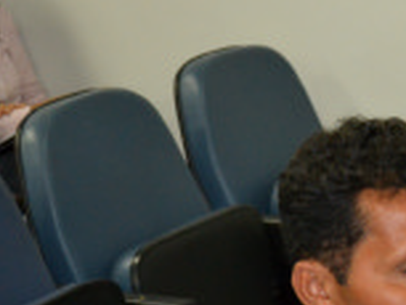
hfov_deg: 13.7
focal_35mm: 137
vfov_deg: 10.8
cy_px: 304
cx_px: 592
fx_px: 1603
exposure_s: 1/60
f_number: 4.5
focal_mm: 29
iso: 1800
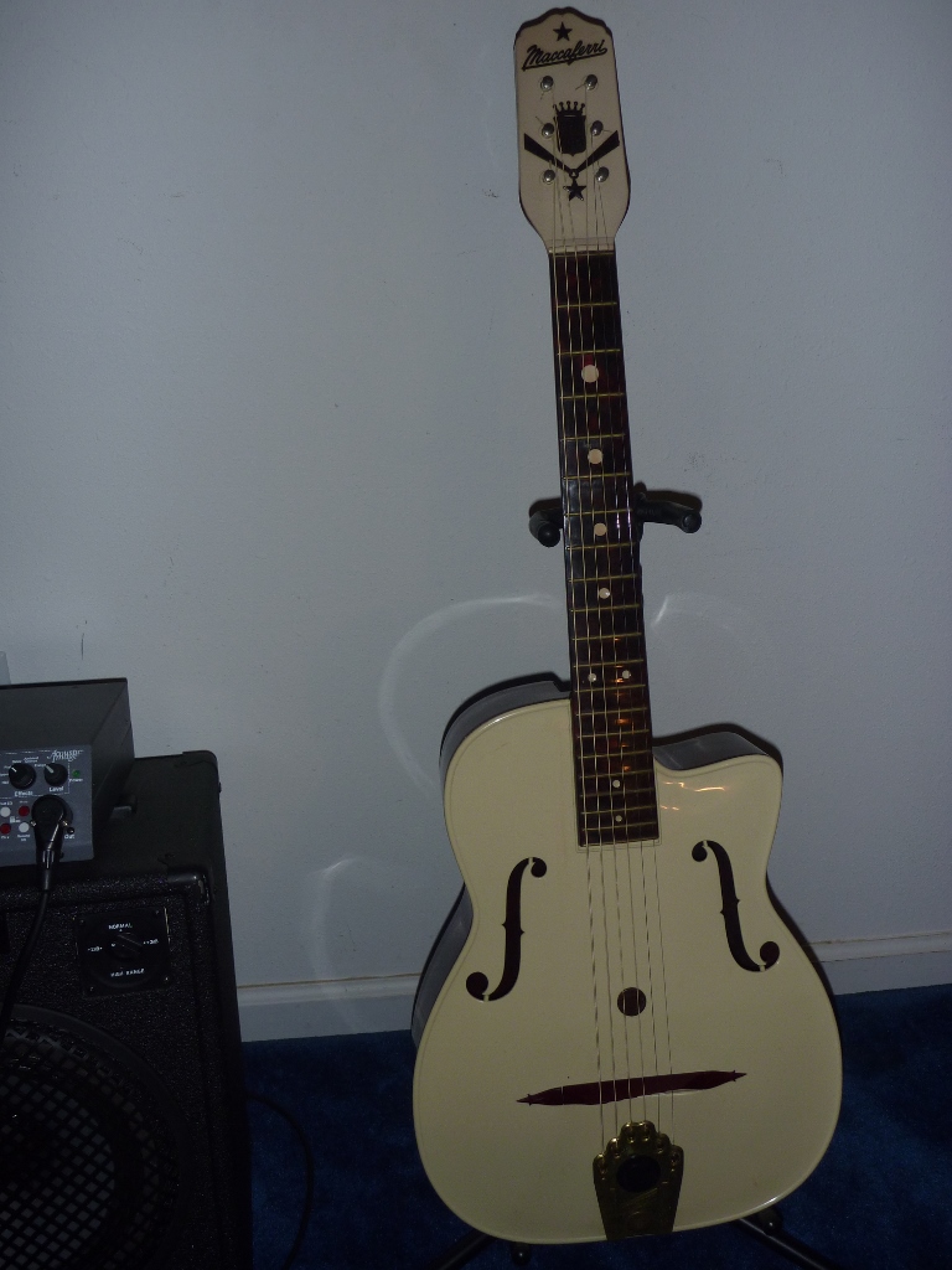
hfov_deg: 41.8
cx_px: 476
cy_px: 635
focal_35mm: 34
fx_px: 1247
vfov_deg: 54.0
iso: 100
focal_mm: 6
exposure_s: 1/30
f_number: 3.7
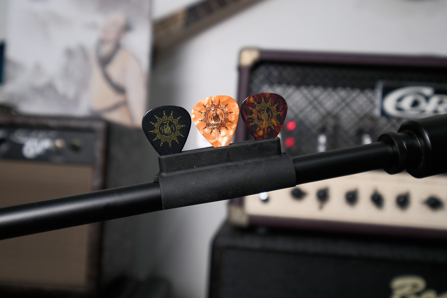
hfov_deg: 53.1
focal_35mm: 36
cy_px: 149
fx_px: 447
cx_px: 224
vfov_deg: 36.9
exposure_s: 1/100
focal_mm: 24
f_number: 4
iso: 1000
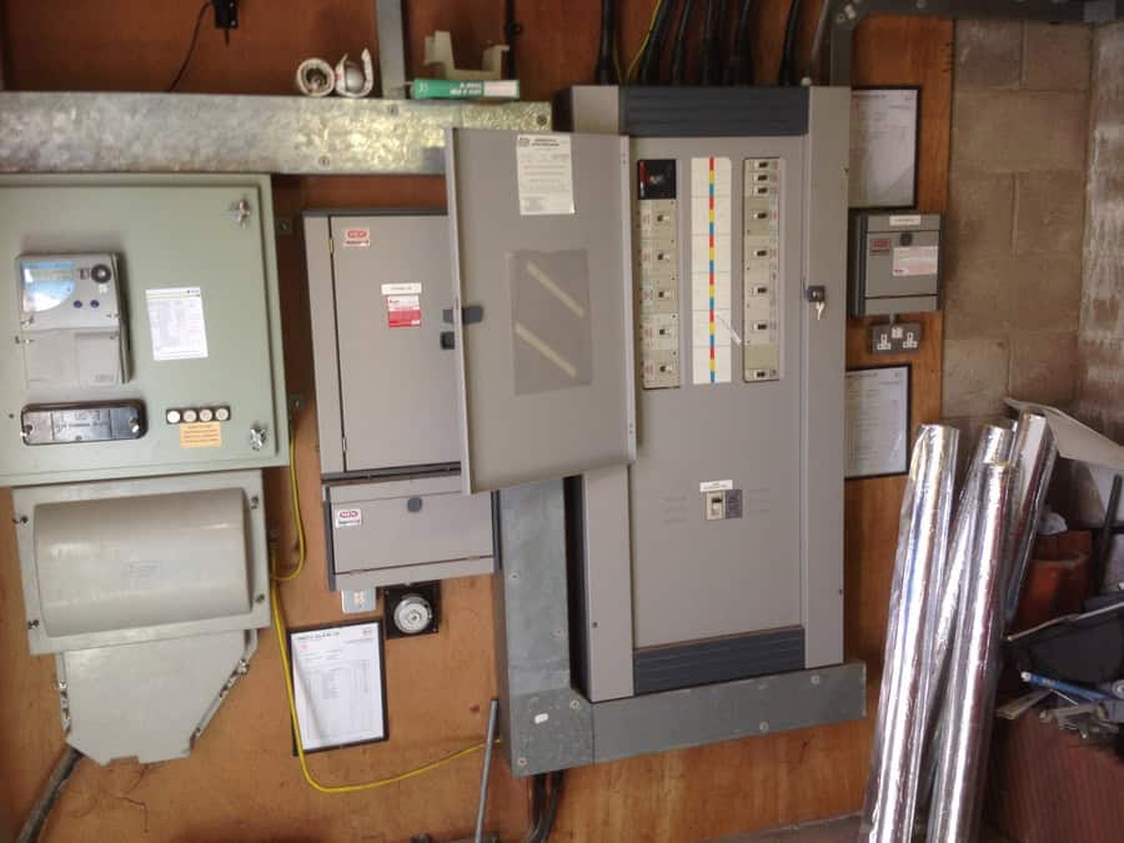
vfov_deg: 42.9
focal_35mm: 33
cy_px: 422
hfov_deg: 55.4
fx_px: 1072
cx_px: 562
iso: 50
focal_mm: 4.1
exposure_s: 1/24
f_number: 2.4
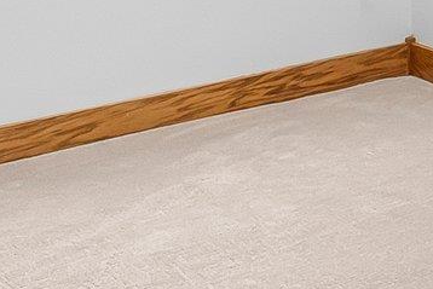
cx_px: 870
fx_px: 1004
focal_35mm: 83
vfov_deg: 14.6
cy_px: -217
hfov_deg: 17.4
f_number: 9
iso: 1000
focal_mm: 14.6
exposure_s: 1/250
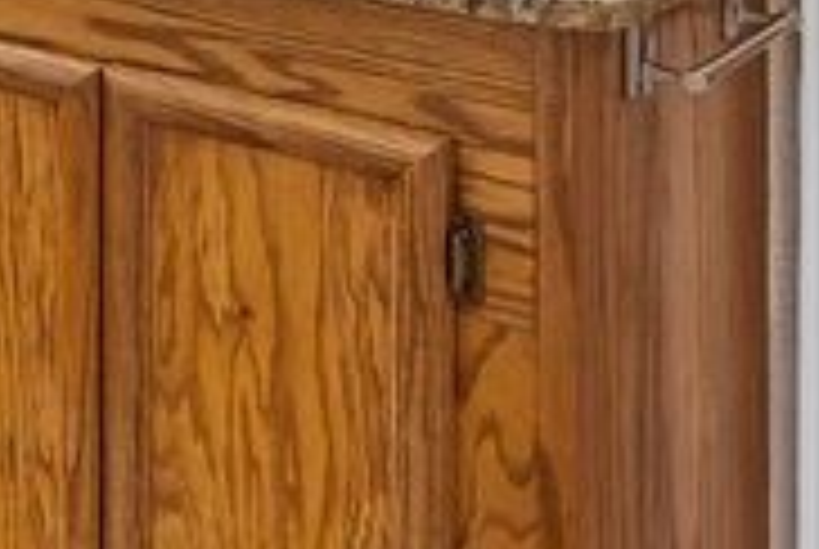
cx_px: -666
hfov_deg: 19.9
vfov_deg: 16.0
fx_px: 1663
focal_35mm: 73
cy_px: -430
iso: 640
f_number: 2.8
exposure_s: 1/13
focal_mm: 9
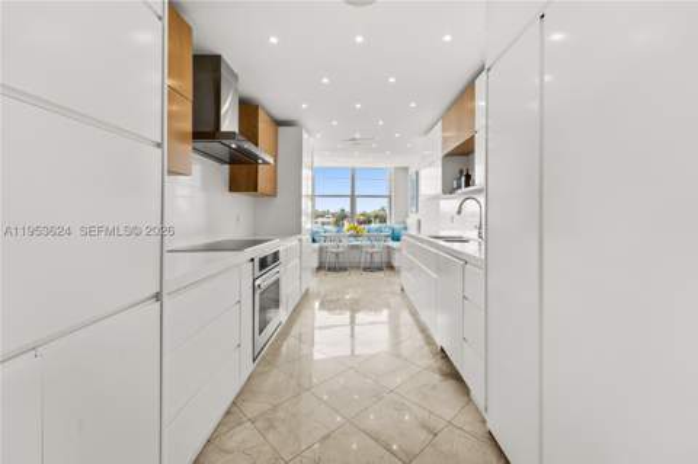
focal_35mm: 14
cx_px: 349
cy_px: 232
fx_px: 271
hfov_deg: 104.3
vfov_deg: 81.1
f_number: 11
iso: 250
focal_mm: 14
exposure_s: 1/30
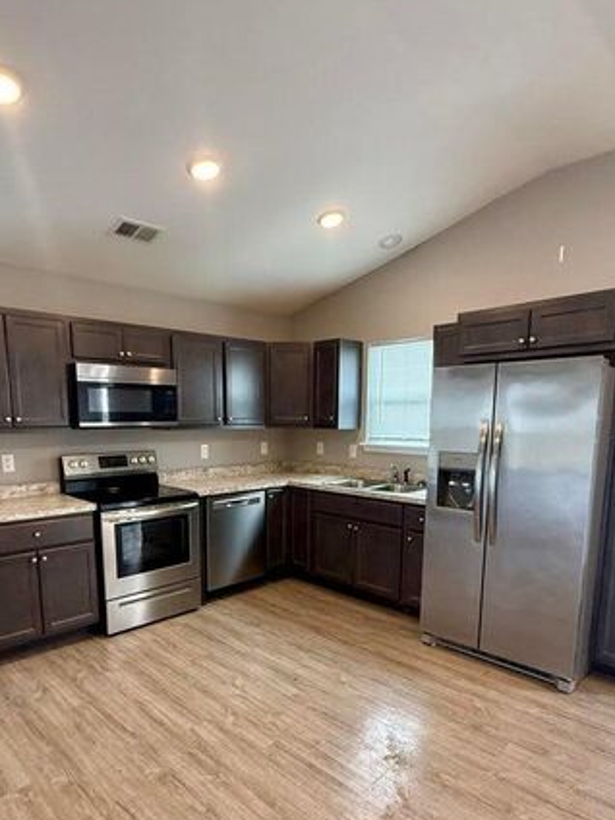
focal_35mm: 22
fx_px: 521
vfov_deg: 75.3
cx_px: 282
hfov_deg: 61.0
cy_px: 502
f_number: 2.2
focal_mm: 2.22
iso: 250
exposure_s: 1/120
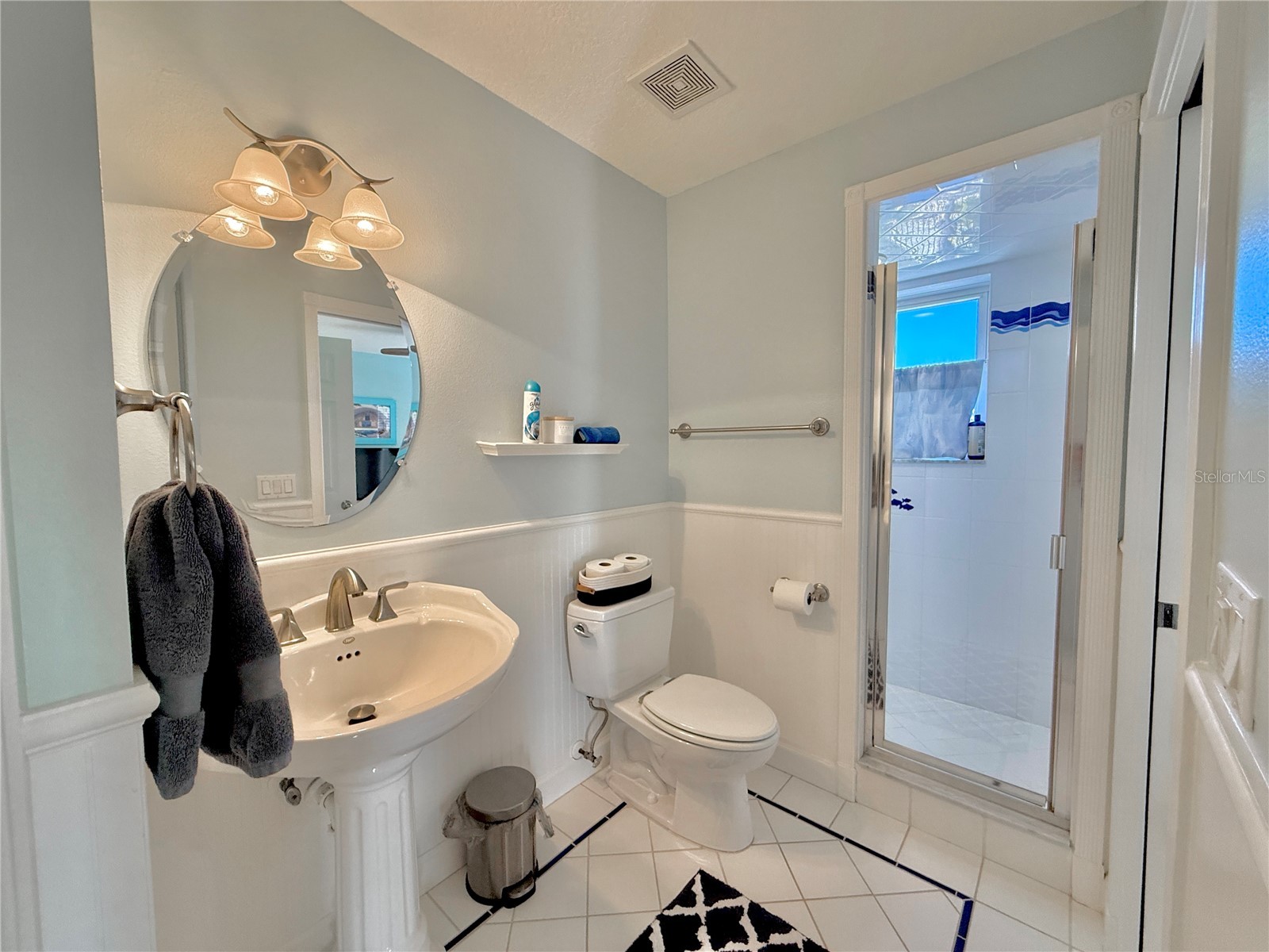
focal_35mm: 14
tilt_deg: -2.6
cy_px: 476
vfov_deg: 85.7
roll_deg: +0.0
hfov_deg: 102.1
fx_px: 513
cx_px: 634
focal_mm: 2.22
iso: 250
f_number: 2.2
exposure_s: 1/120
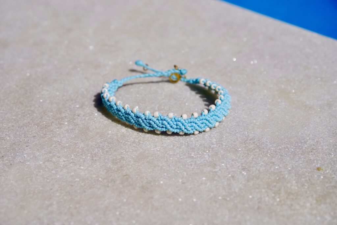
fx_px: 983
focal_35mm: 105
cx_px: 168
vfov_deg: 13.0
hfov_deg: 19.5
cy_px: 112
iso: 100
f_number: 11
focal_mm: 105
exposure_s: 1/500
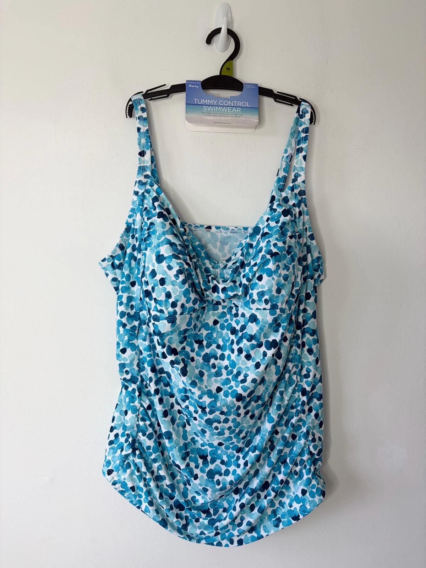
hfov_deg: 53.1
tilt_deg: -2.2
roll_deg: -1.4
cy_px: 284
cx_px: 213
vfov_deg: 67.3
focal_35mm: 26
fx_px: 427
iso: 40
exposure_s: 1/121
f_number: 1.6
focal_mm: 5.96
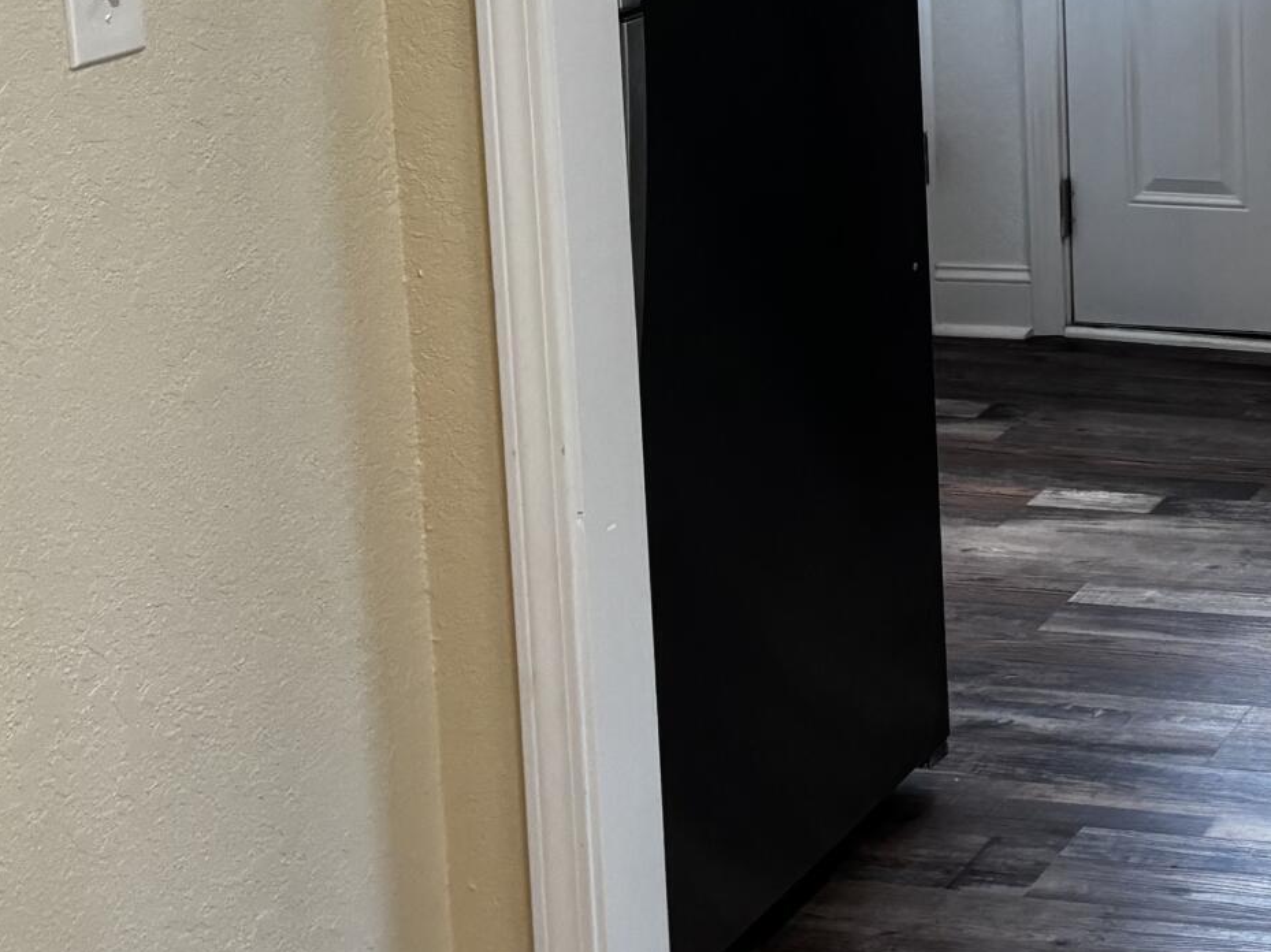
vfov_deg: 17.1
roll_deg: -0.3
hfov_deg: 20.6
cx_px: 1784
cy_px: -52
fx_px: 3083
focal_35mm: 84
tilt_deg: -9.4
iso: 125
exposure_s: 1/120
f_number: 1.6
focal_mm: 5.96
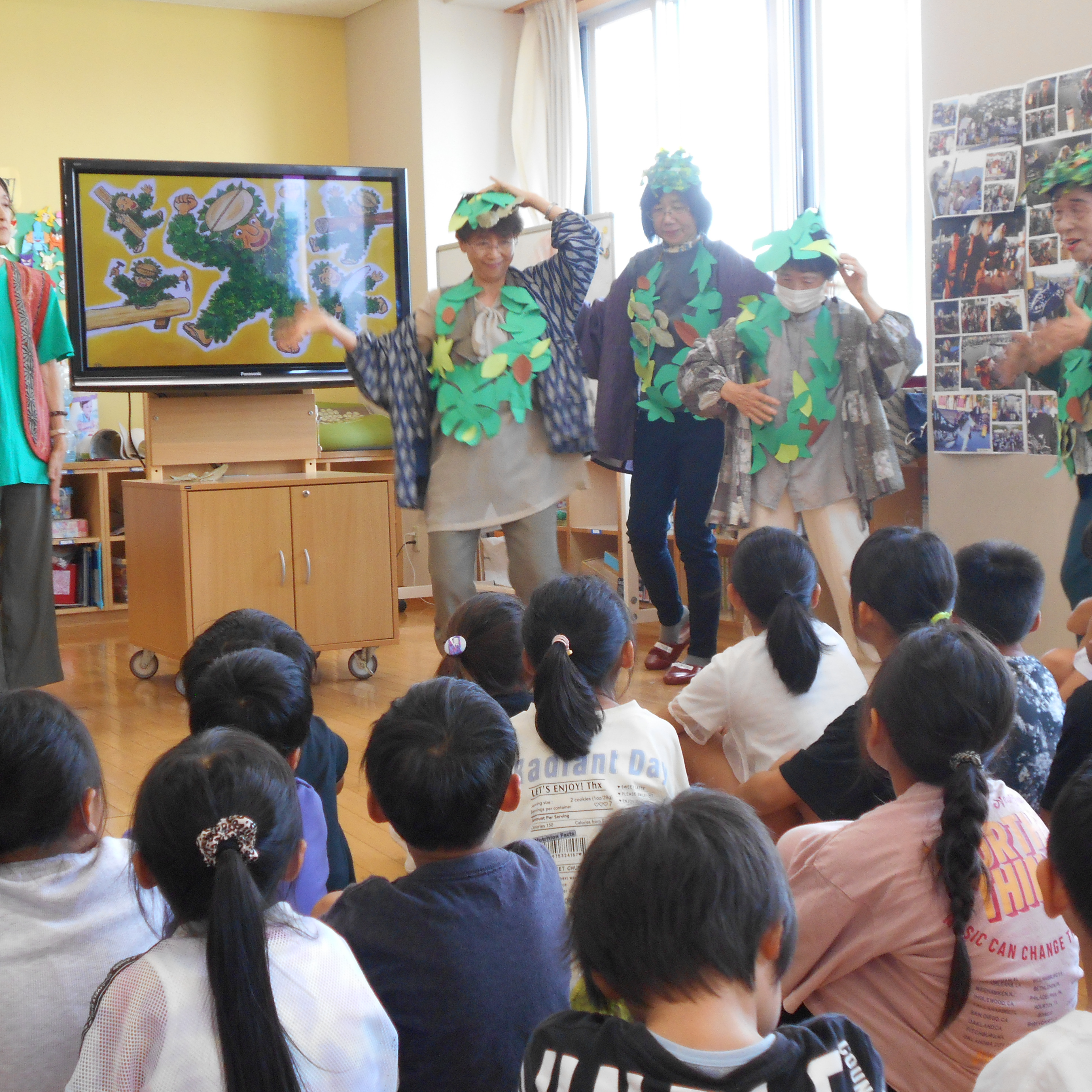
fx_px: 1856
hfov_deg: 32.8
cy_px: 545
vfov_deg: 32.8
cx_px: 529
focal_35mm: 52
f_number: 4.2
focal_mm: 7.7
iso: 250
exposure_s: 1/30
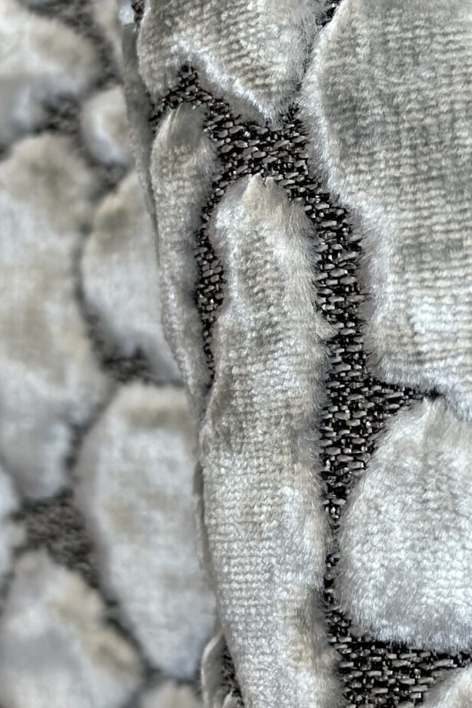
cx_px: 479
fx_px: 2732
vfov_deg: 14.7
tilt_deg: -19.1
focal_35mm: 139
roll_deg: +2.4
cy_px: 247
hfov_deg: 9.8
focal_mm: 6.86
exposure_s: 1/280
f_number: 1.78
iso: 80
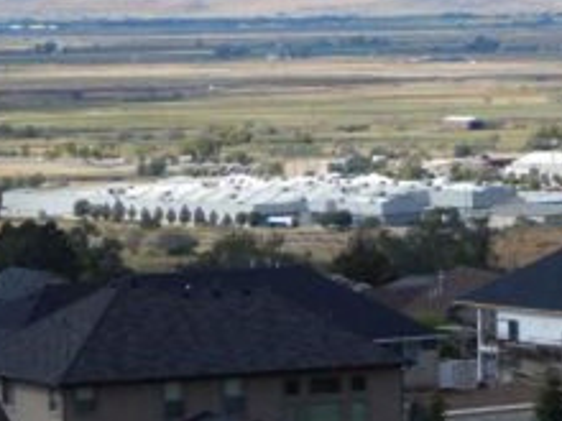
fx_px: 4400
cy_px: 64
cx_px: 373
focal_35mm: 271
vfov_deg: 5.5
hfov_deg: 7.3
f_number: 4.4
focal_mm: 16.6
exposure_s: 1/800
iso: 125
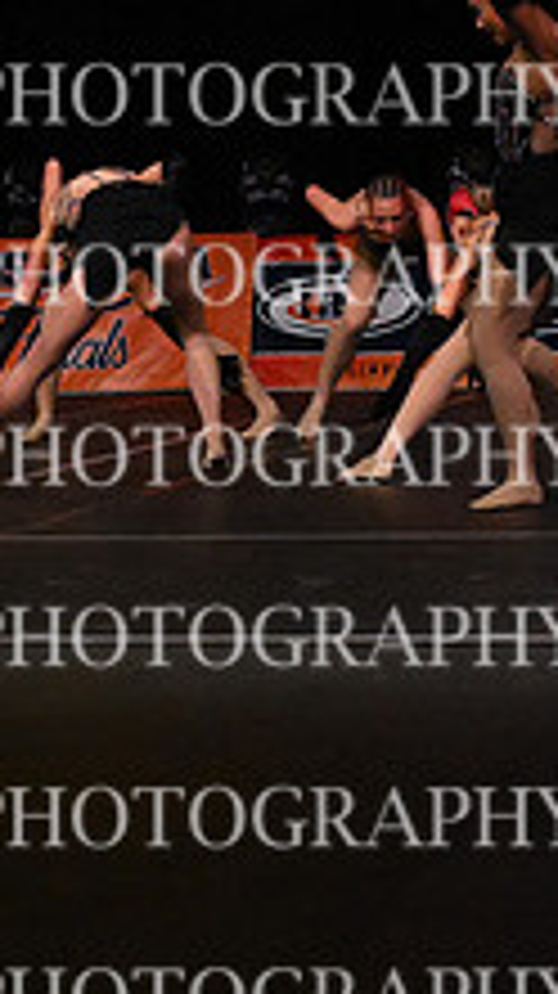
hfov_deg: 7.3
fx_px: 4348
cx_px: -63
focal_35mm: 165
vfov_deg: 13.0
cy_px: 184
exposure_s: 1/1000
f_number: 4
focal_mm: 40
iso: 8000
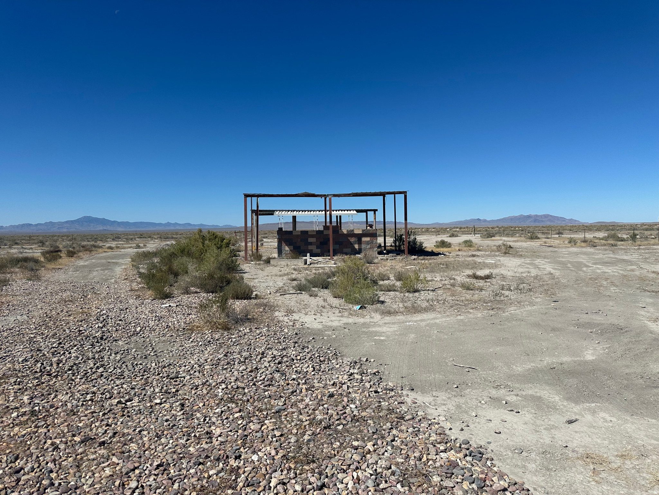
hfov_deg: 71.6
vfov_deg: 56.8
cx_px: 330
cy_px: 248
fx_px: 457
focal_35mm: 24
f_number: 1.78
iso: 80
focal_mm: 6.86
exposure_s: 1/9709
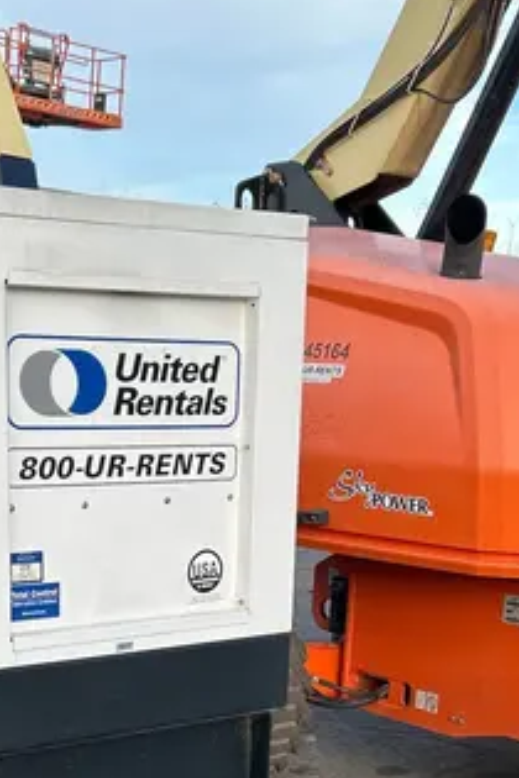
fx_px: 1362
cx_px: 138
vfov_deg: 30.5
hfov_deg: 21.4
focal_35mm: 63
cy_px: 698
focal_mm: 5.7
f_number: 1.5
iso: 50
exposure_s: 1/758
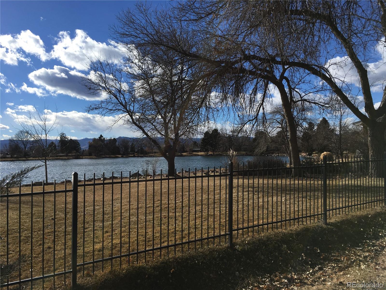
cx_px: 193
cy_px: 145
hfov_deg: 61.7
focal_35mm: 29
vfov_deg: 48.2
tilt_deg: -1.5
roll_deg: +1.2
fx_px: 323
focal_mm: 4.15
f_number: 2.2
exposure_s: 1/2564
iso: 25
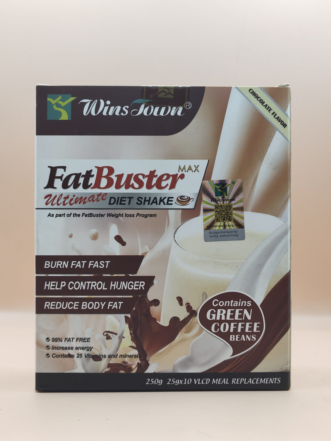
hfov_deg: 29.1
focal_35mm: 50
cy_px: 220
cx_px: 166
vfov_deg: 38.2
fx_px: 637
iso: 195
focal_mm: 5.56
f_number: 1.88
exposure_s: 1/100
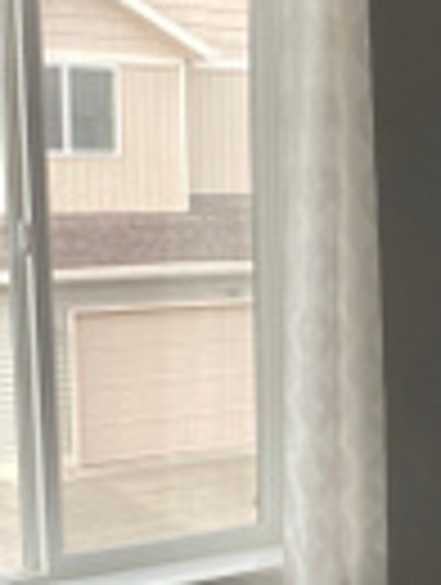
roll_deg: -1.4
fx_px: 1625
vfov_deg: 20.1
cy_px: 513
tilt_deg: -12.5
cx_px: 513
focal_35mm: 96
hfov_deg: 15.0
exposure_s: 1/121
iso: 125
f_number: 1.8
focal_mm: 4.25
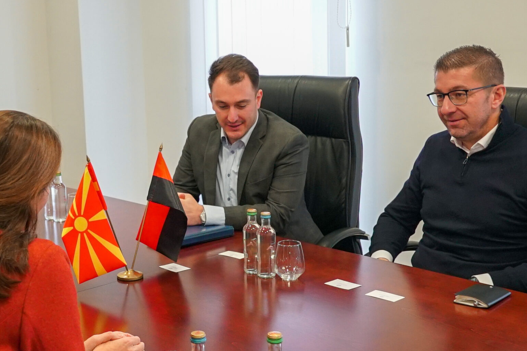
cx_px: 123
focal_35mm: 60
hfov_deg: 32.7
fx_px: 879
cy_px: 181
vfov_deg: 22.6
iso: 2000
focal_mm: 24
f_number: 4
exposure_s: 1/160
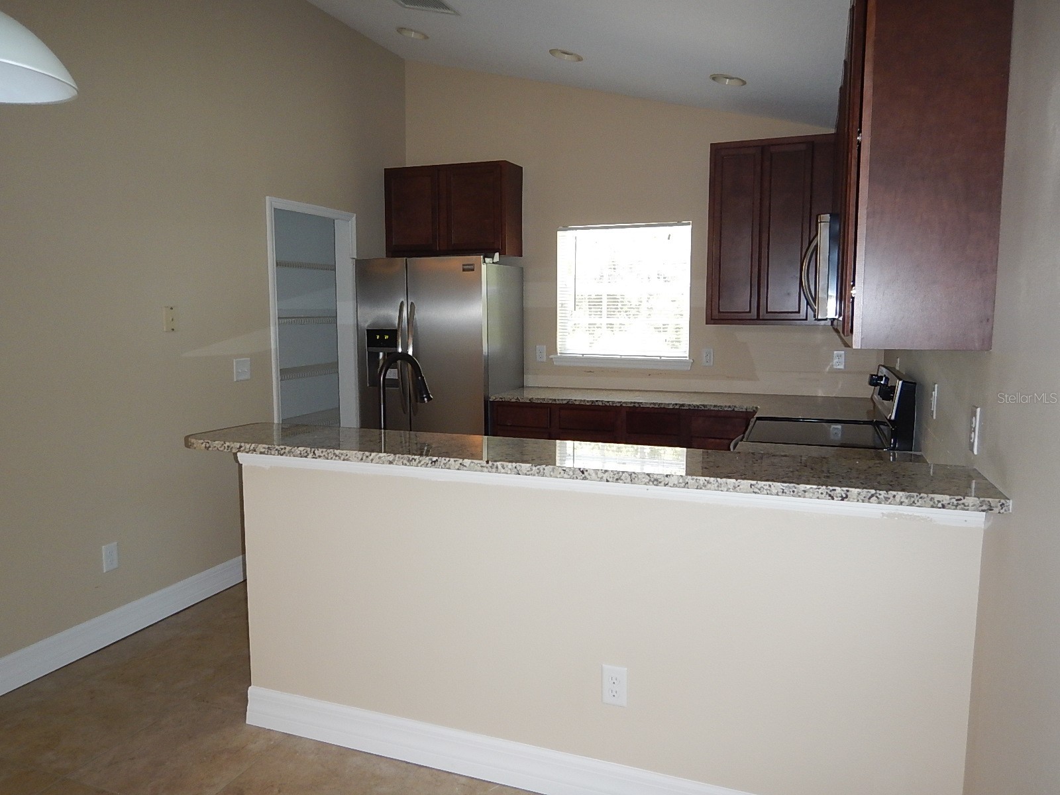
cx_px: 530
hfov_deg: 71.6
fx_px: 735
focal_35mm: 24
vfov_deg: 56.8
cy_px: 398
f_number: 2.8
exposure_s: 1/30
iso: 200
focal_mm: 4.3
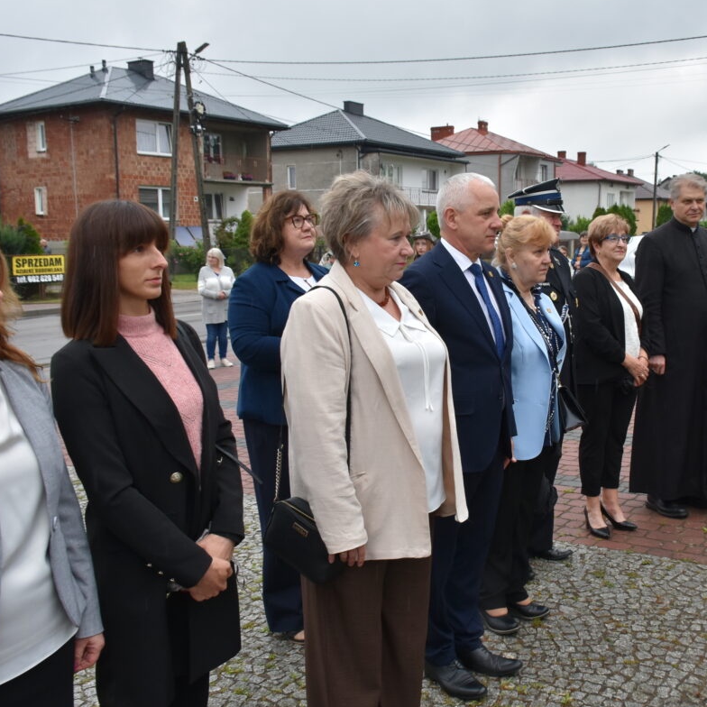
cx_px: 462
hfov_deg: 42.4
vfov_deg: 42.8
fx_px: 901
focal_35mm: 39
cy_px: 354
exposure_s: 1/250
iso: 400
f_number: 8
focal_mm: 20
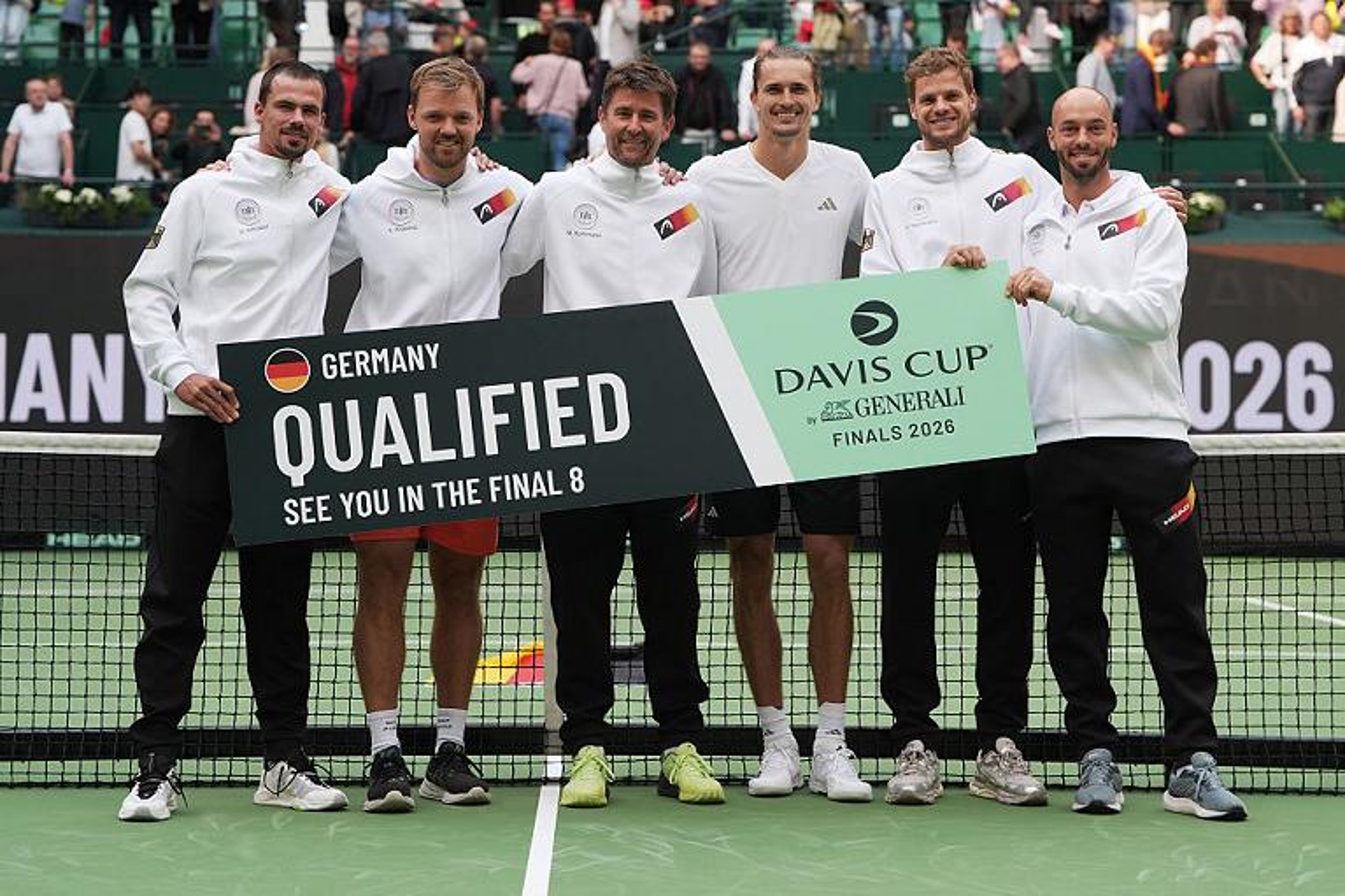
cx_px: 672
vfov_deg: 19.4
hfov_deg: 28.8
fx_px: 2615
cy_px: 448
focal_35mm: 70
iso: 640
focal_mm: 70
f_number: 3.2
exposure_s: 1/2000
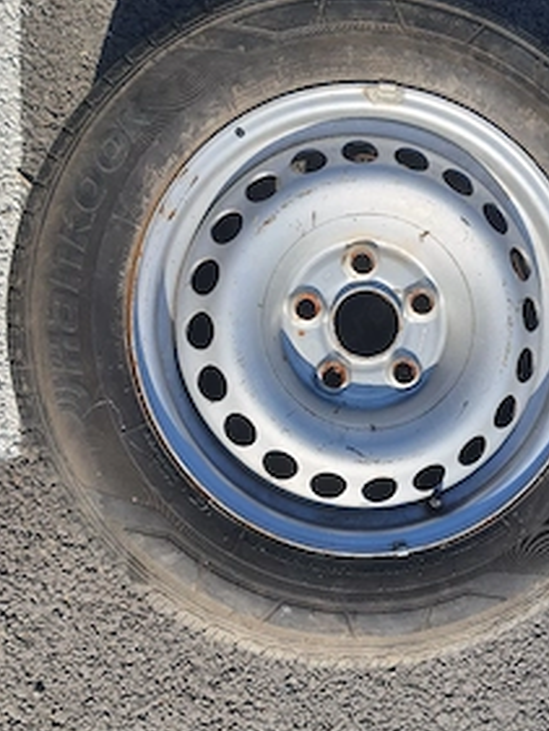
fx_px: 782
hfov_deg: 38.3
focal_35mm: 37
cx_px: 356
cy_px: 393
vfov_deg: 50.1
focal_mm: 4.32
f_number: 1.7
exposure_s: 1/2500
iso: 50
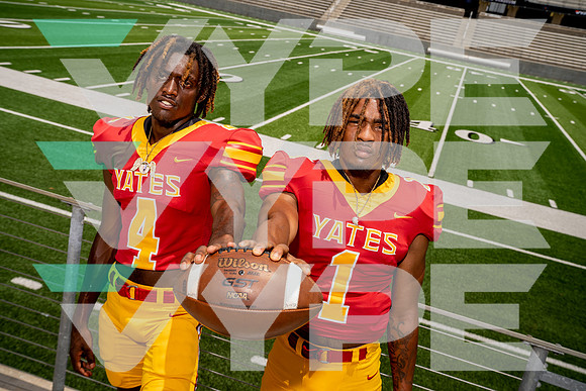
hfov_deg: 50.7
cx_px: 293
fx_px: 619
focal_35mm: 38
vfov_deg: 35.1
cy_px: 196
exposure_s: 1/250
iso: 100
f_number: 7.1
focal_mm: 38
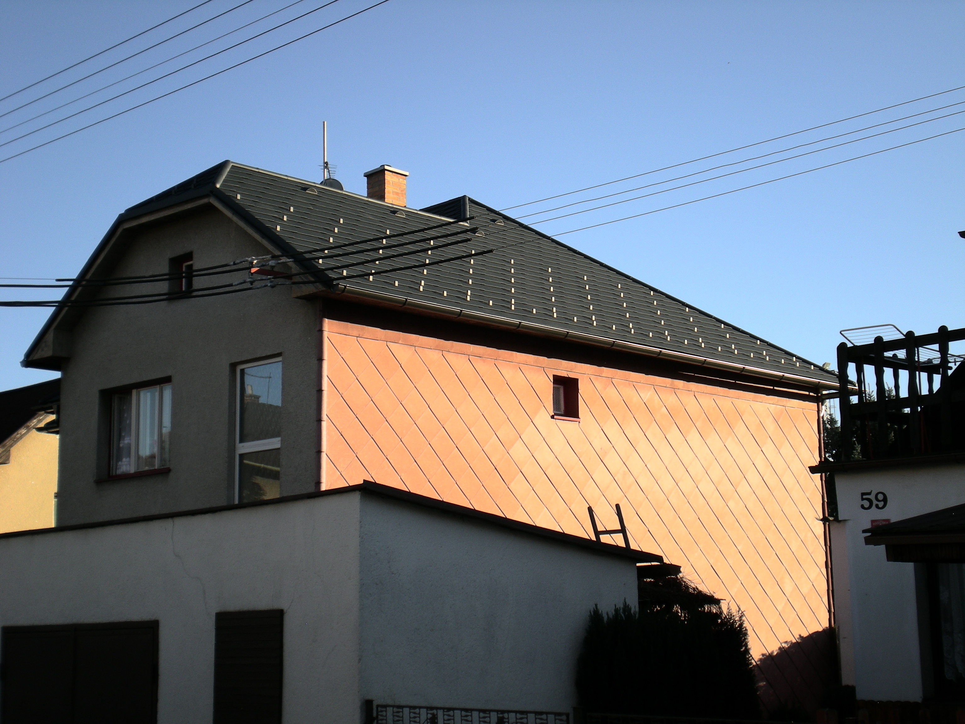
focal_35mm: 56
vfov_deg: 26.1
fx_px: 1561
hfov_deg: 34.3
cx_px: 482
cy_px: 362
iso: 50
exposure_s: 1/146
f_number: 5.6
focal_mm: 9.3
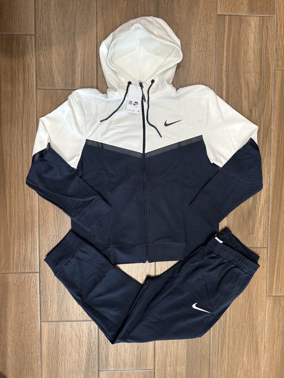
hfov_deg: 54.9
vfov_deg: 69.4
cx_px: 146
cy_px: 190
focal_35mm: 25
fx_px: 274
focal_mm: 6.86
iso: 160
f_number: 1.78
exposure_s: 1/100
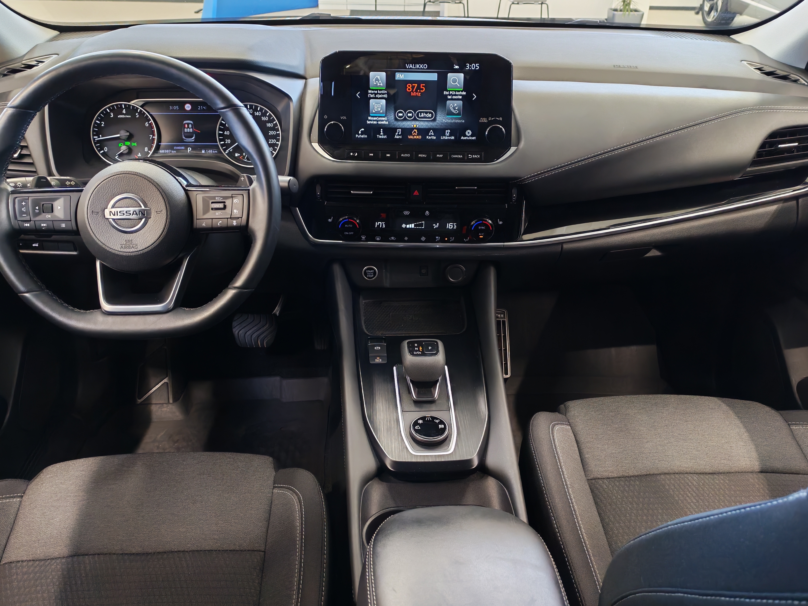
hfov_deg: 56.8
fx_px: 747
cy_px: 303
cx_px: 404
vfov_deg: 44.2
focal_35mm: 32
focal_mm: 6.12
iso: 800
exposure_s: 1/50
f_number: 1.9
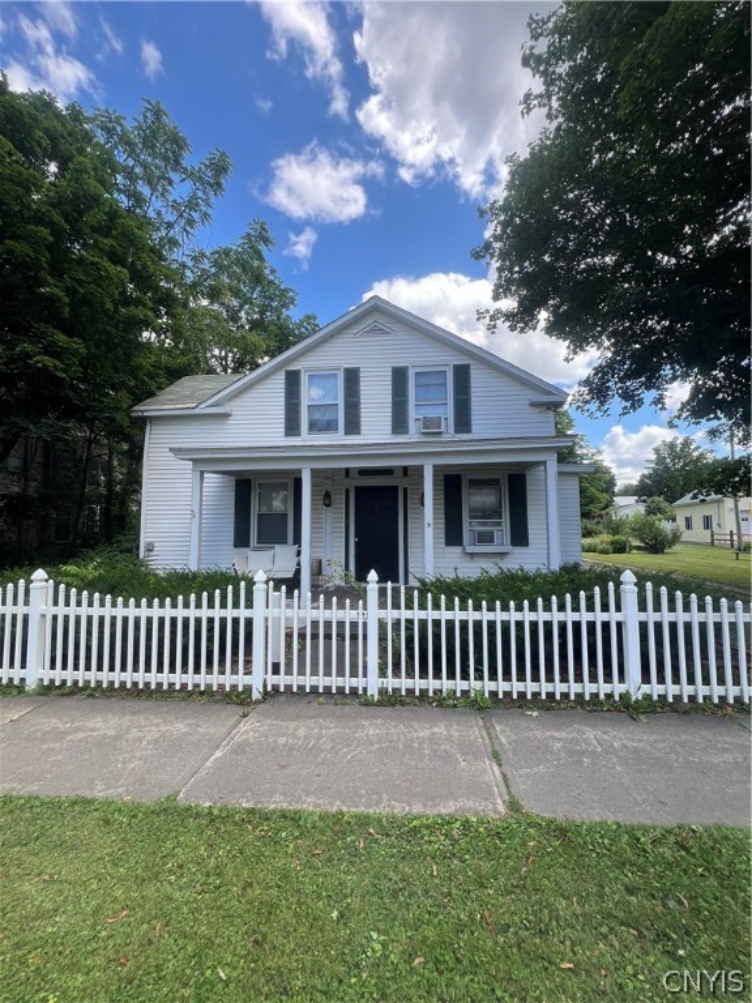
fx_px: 377
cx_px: 376
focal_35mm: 13
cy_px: 502
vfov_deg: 106.2
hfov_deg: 89.9
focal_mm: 1.57
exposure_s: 1/423
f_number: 1.8
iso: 32
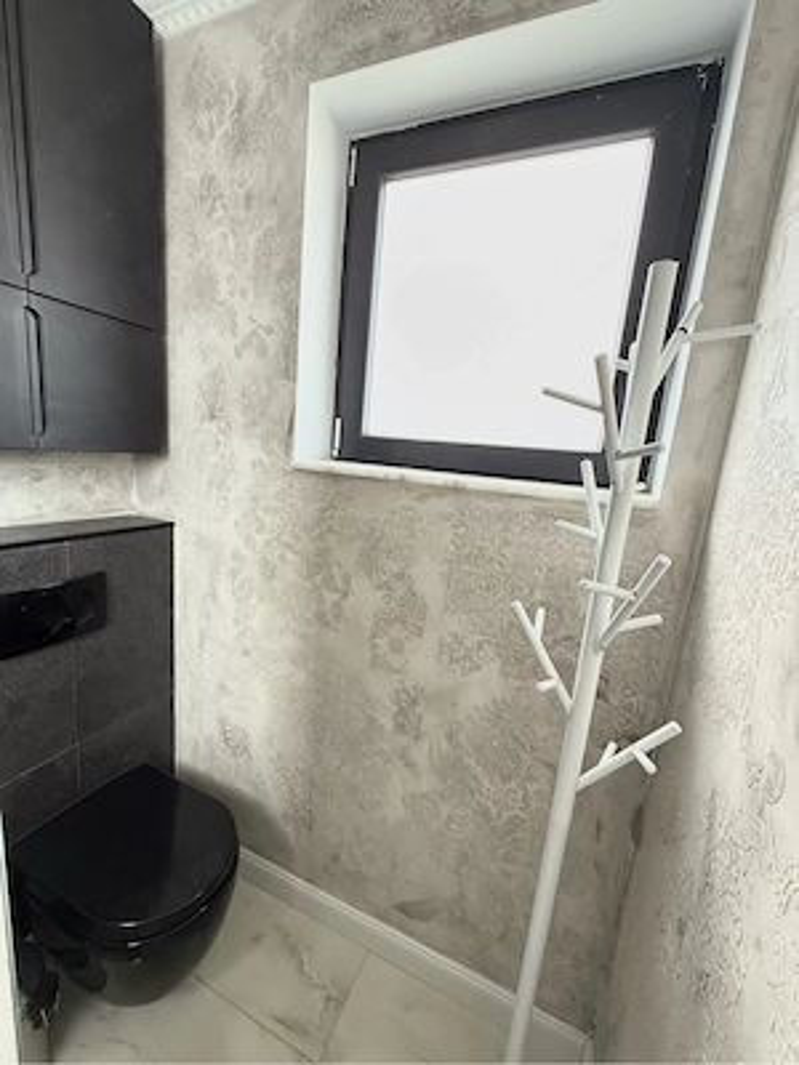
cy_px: 532
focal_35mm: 14
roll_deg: -5.3
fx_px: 431
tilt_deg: -10.3
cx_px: 400
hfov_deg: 85.7
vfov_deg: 102.1
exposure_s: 1/72
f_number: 2.2
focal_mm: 2.22
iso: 320
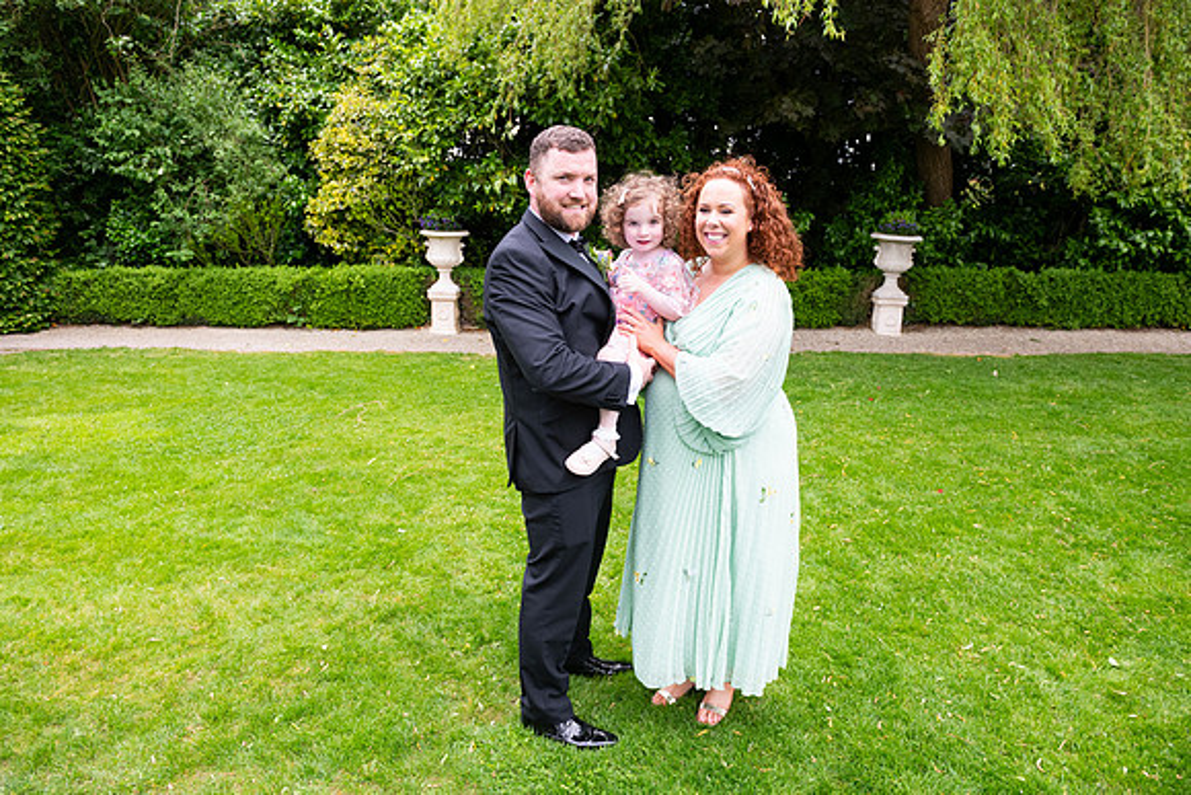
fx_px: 794
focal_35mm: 24
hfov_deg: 73.7
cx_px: 596
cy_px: 398
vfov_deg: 53.2
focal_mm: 24
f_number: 5
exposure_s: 1/200
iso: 400
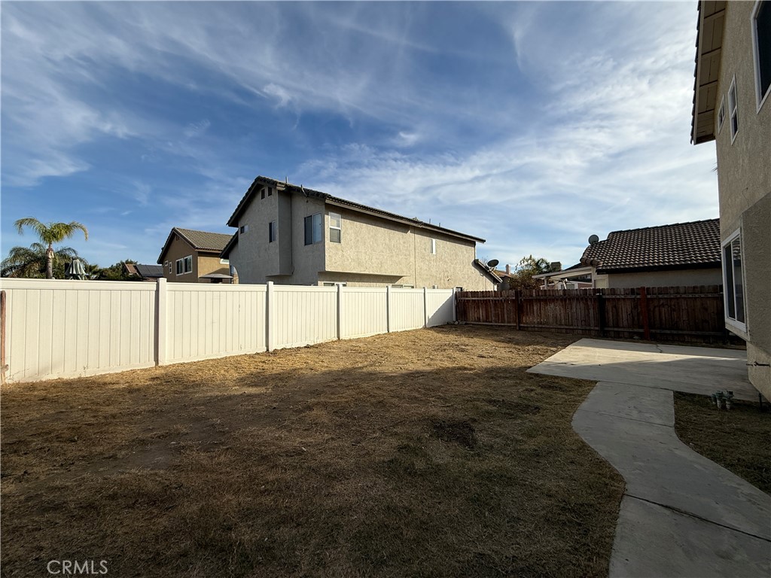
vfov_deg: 85.7
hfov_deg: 102.1
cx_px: 386
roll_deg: +0.6
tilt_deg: +1.2
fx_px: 312
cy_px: 289
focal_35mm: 14
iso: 50
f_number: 2.2
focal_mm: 2.22
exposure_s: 1/3460
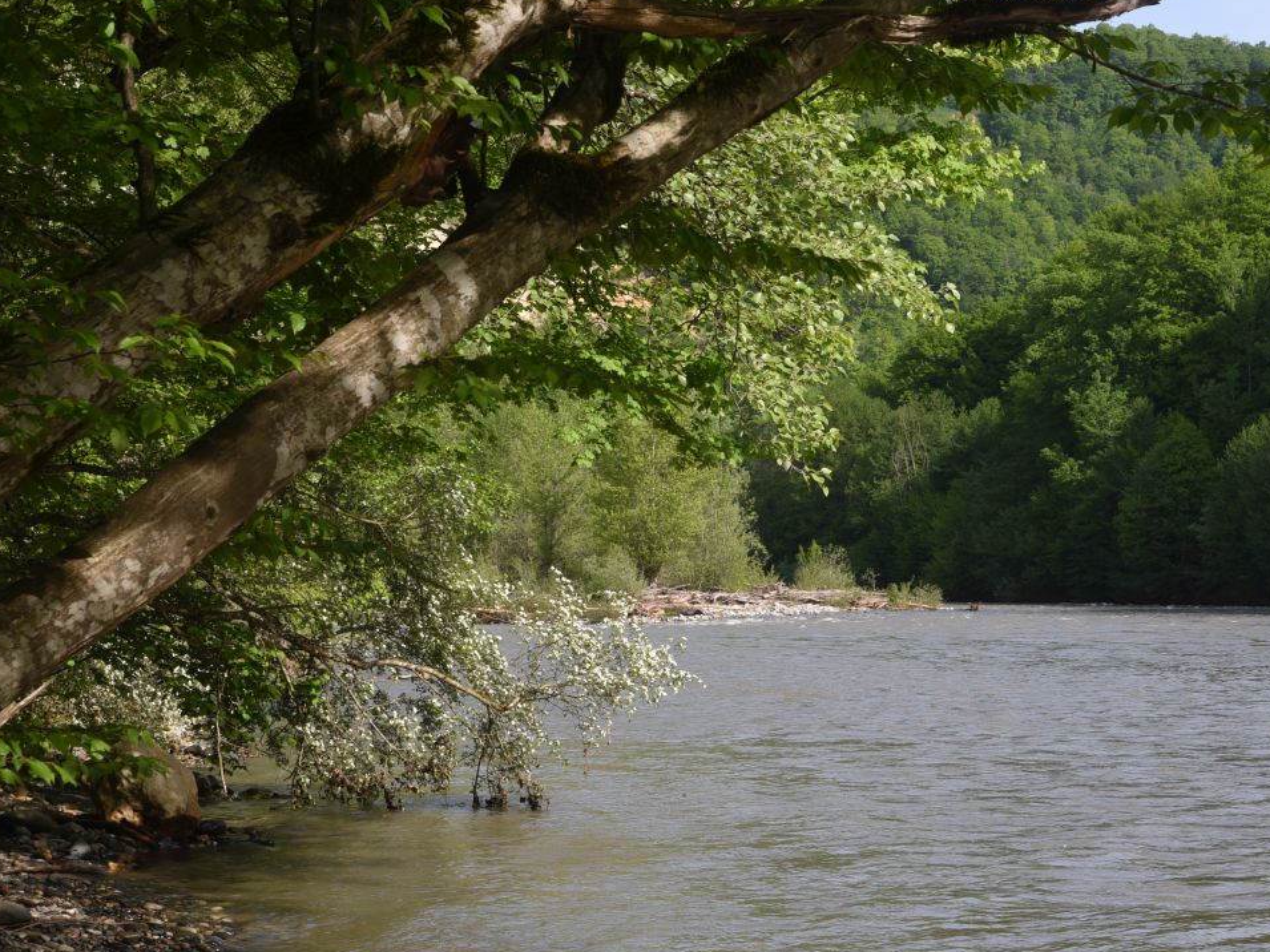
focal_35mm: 72
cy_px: 494
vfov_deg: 20.4
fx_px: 2641
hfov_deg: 27.0
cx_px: 789
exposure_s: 1/125
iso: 160
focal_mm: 55
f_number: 11
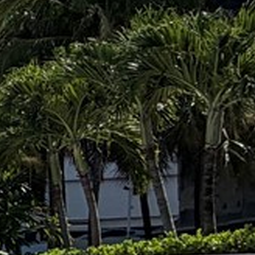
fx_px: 1008
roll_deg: +2.3
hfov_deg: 10.0
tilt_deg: -5.0
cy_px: 375
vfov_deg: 13.6
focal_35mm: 121
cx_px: -552
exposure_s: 1/970
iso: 20
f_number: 2.2
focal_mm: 2.22
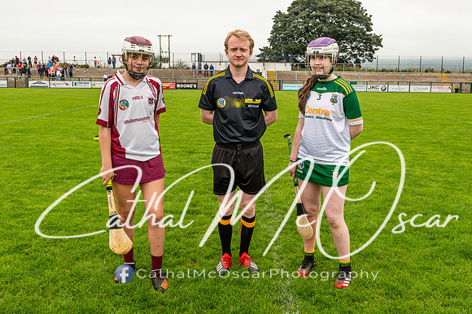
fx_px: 470
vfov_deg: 36.9
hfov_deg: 53.3
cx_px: 247
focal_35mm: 36
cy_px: 138
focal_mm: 32
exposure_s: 1/100
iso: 280
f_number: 5.6
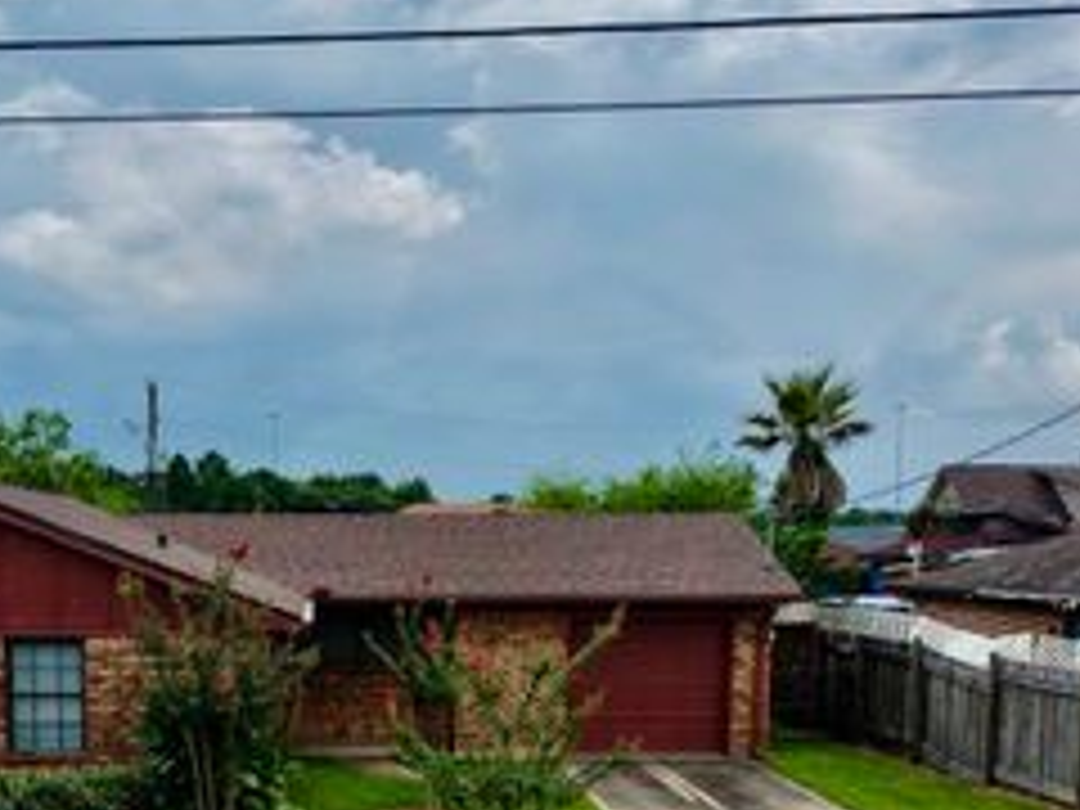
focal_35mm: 50
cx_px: 297
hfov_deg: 37.4
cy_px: 722
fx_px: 1560
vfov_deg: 28.1
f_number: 1.8
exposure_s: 1/1250
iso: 400
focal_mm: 8.67
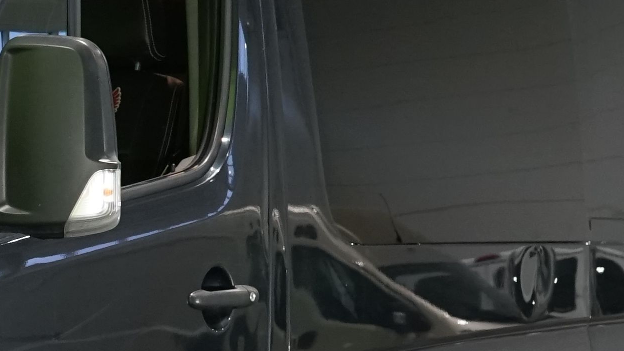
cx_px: -231
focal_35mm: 166
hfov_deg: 12.5
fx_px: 2747
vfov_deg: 7.3
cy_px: 220
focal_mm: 33
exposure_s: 1/30
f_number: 5.6
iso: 1250
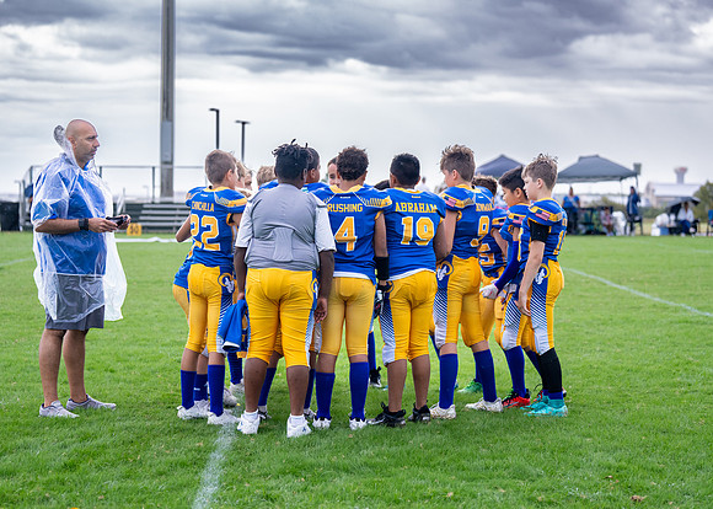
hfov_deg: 25.0
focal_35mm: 79
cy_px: 237
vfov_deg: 18.0
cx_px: 347
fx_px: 1607
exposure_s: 1/1250
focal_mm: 70
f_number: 2.8
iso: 500
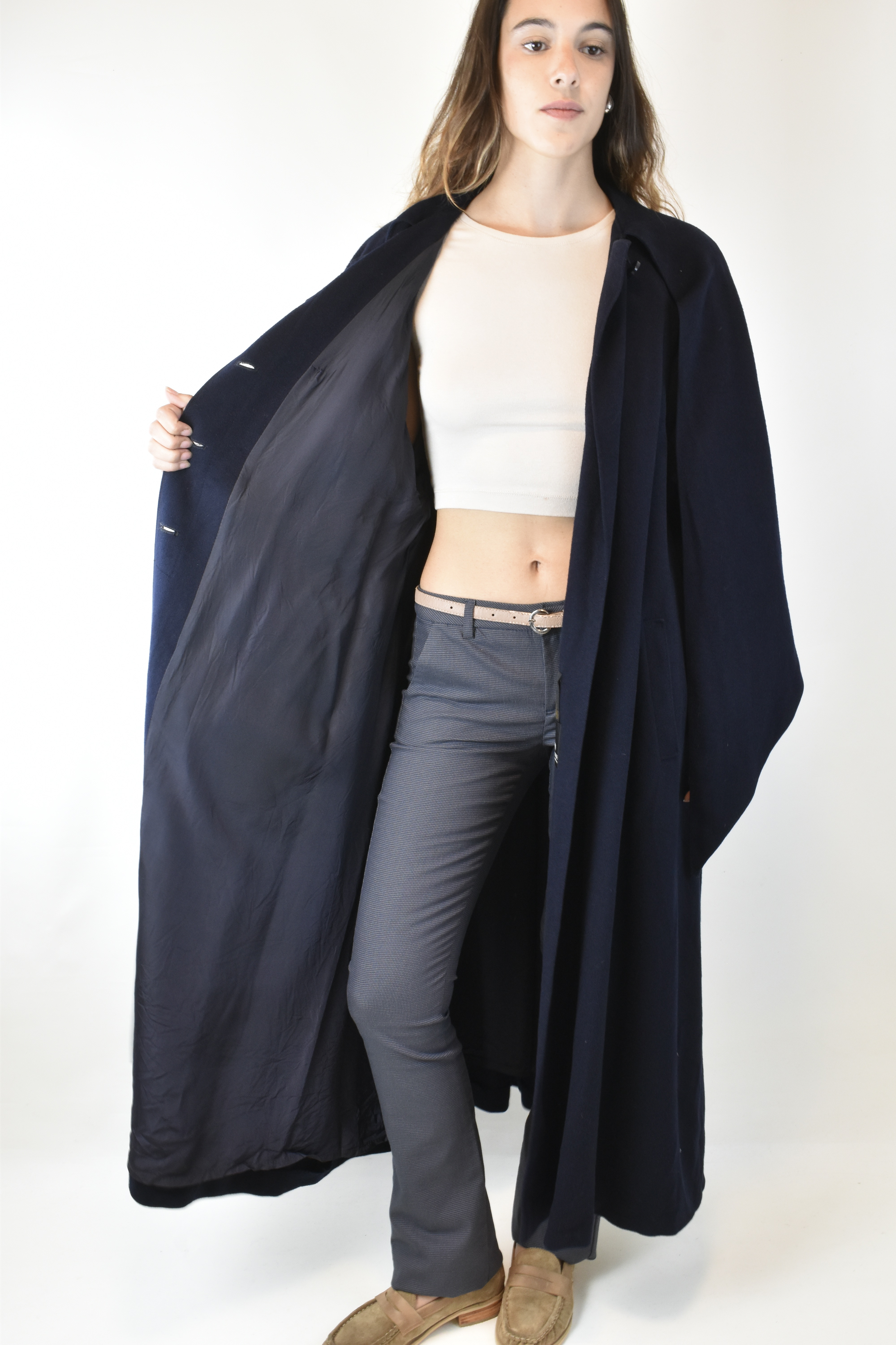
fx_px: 1344
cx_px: 448
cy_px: 672
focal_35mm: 36
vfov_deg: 53.1
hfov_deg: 36.9
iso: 1000
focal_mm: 24
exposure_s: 1/15
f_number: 13
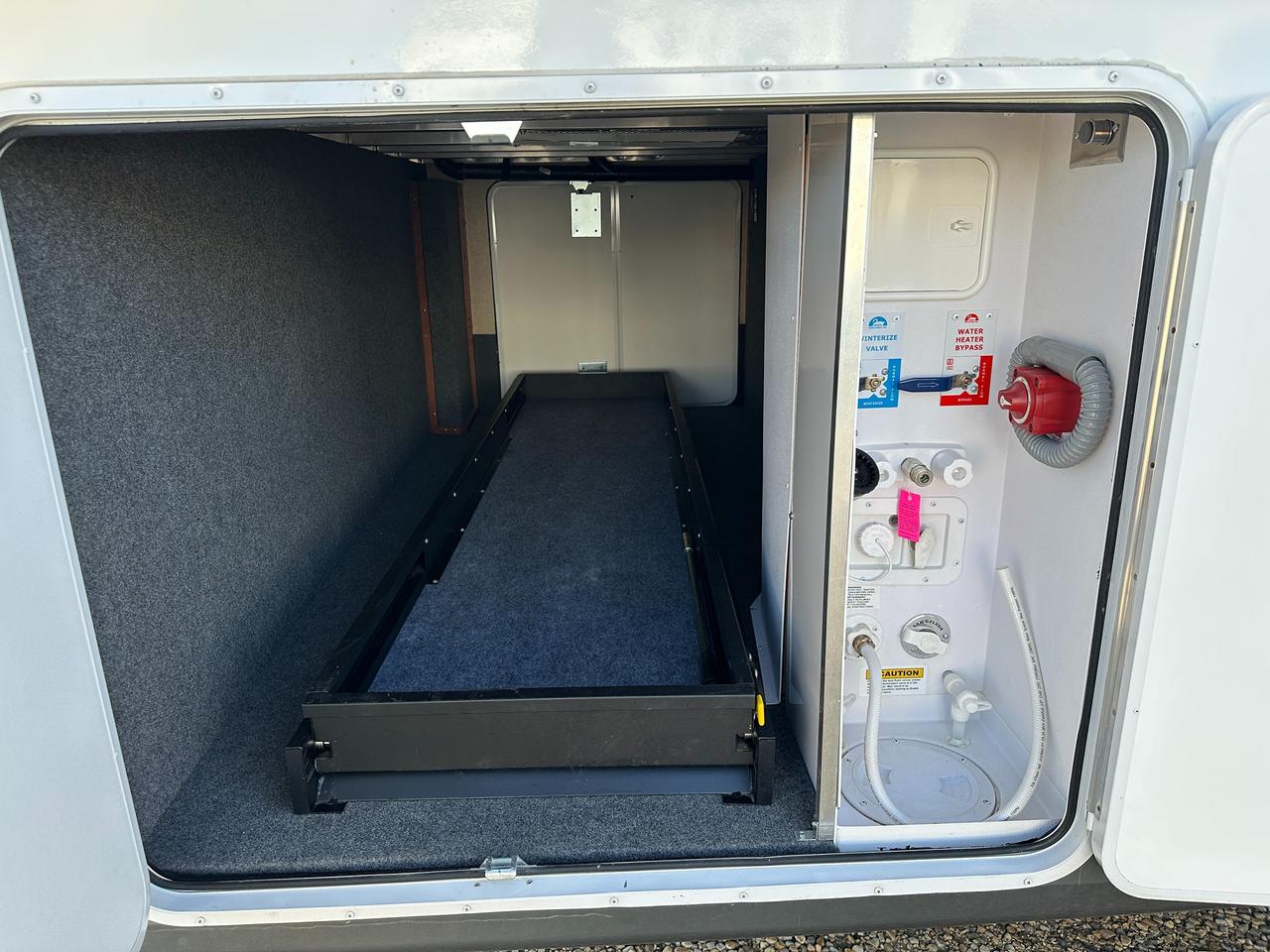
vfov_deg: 56.8
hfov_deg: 71.6
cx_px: 635
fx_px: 881
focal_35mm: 24
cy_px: 476
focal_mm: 6.86
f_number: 1.78
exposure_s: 1/348
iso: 80
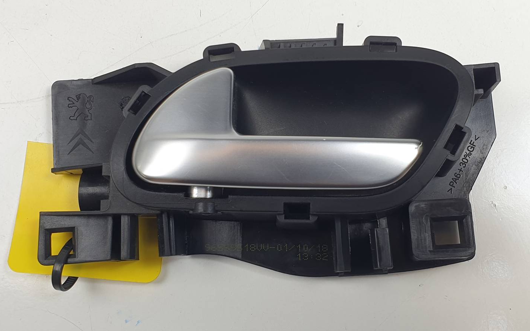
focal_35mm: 28
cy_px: 157
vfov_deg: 44.5
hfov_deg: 66.5
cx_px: 262
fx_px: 404
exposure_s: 1/130
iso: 50
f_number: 2.4
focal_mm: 4.3
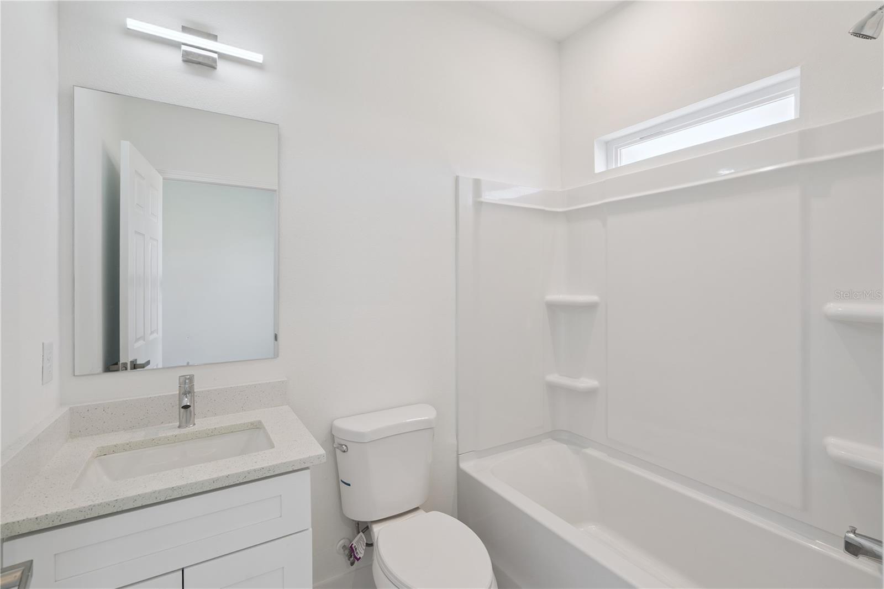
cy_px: 294
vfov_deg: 73.7
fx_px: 393
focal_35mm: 16
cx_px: 442
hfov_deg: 96.7
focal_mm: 16
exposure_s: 1/50
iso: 100
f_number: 9
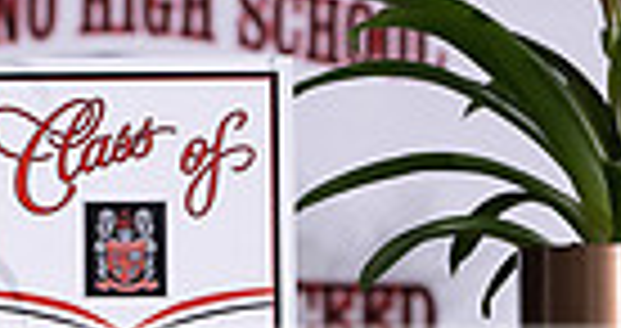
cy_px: 234
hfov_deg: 7.0
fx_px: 5066
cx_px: 202
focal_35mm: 312
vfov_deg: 3.7
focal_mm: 70
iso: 200
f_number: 4
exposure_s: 1/160
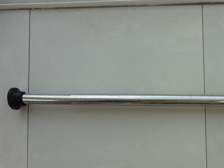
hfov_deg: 40.6
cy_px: 144
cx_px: 189
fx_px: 285
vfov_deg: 31.7
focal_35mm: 44
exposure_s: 1/320
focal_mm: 4.3
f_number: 3.3
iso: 100
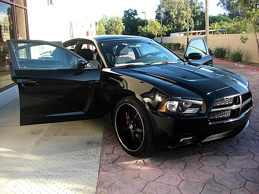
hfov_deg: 51.4
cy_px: 97
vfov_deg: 39.7
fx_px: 269
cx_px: 130
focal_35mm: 36
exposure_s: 1/160
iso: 50
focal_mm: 6.3
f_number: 2.8
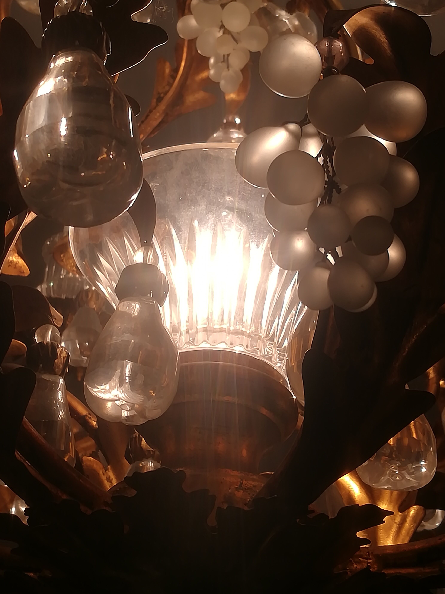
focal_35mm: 60
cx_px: 222
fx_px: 1028
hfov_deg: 24.4
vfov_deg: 32.2
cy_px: 297
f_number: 2.2
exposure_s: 1/100
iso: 80
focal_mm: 3.83
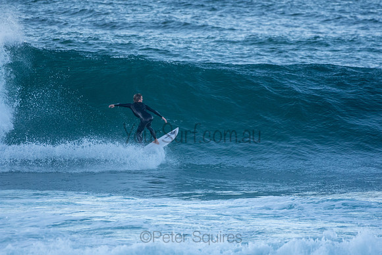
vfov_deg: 1.8
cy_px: 128
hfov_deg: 2.7
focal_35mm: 750
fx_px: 7960
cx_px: 191
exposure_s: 1/1600
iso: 1400
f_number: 5.6
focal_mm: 500
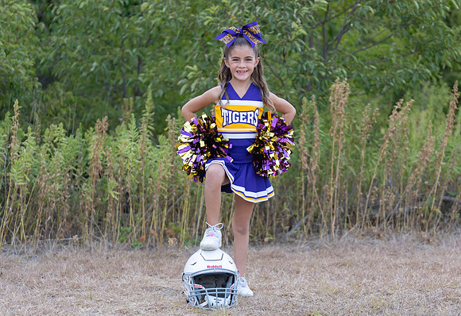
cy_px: 163
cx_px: 245
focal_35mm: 74
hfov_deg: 27.1
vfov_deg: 18.8
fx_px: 957
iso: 320
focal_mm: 70
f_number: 2.8
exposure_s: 1/320
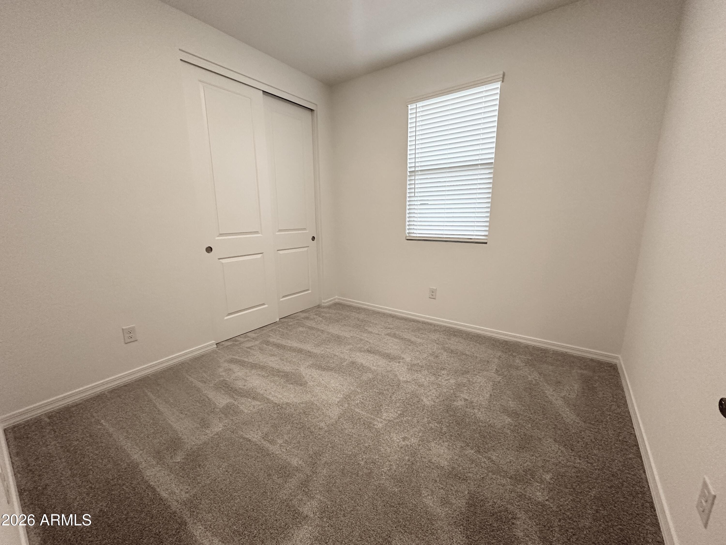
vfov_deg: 85.7
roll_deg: -0.2
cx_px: 363
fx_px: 294
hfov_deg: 102.1
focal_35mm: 14
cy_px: 272
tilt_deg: -11.4
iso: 250
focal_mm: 2.22
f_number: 2.2
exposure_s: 1/120
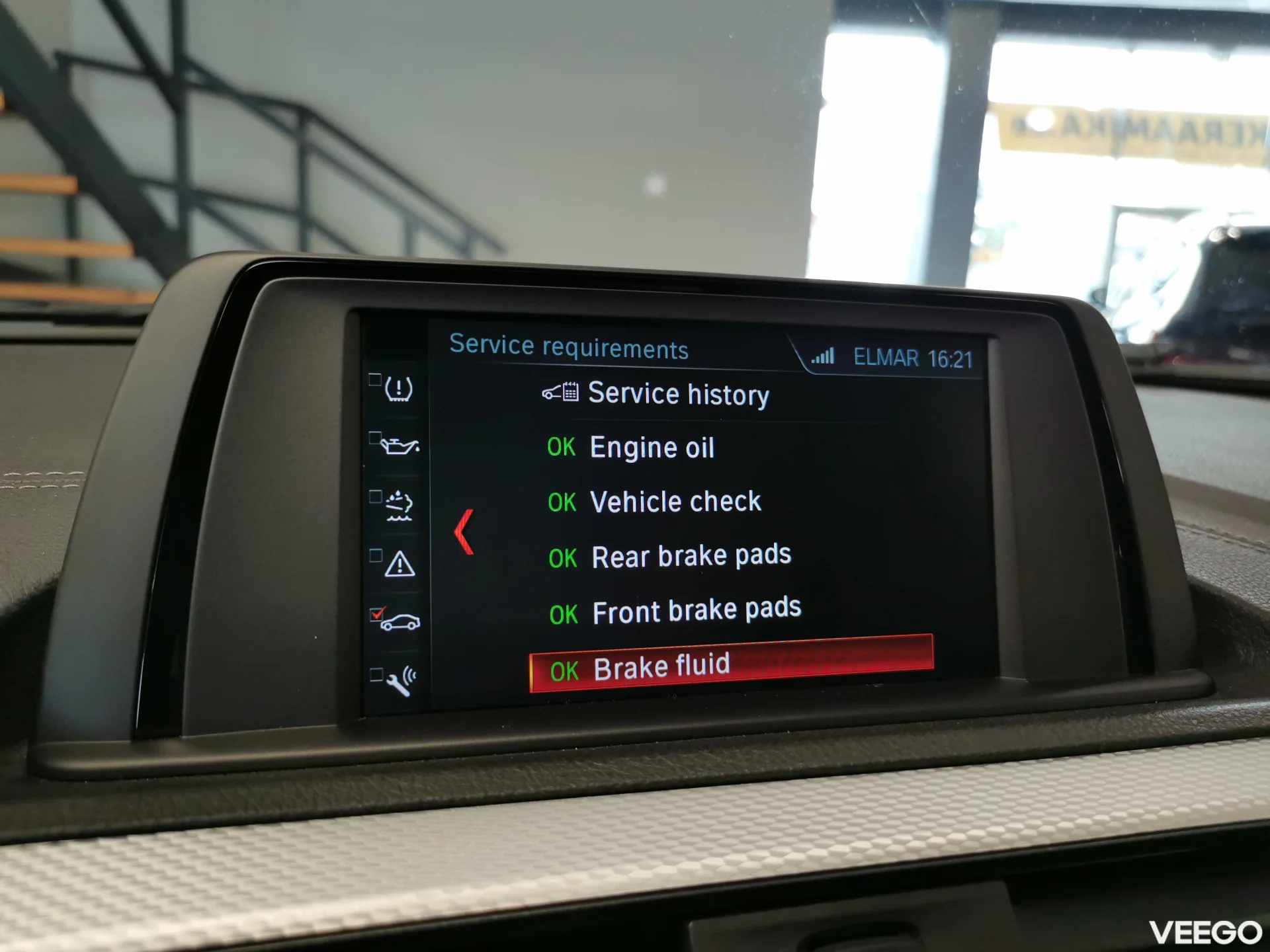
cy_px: 476
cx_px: 635
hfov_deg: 65.3
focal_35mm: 27
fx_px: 991
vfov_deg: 51.4
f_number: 1.8
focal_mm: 5.58
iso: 160
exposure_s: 1/100
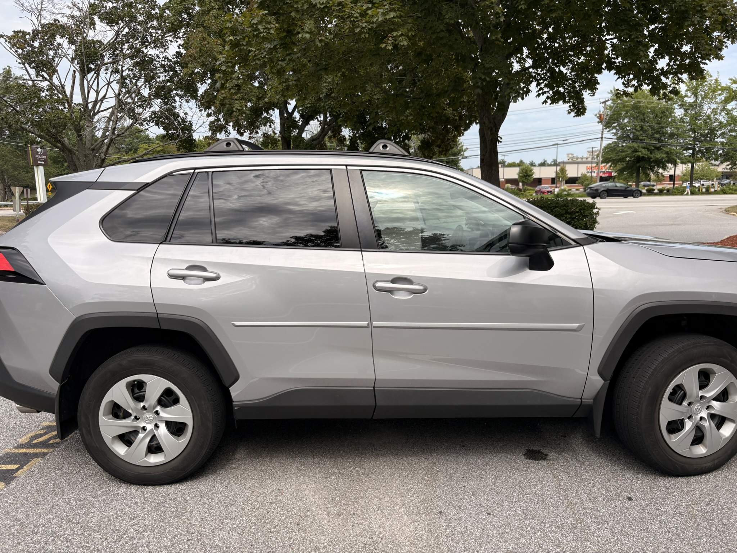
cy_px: 276
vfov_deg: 53.1
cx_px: 368
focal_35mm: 26
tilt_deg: -6.7
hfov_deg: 67.3
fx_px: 554
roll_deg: +2.1
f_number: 1.6
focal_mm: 5.96
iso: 50
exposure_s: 1/2865
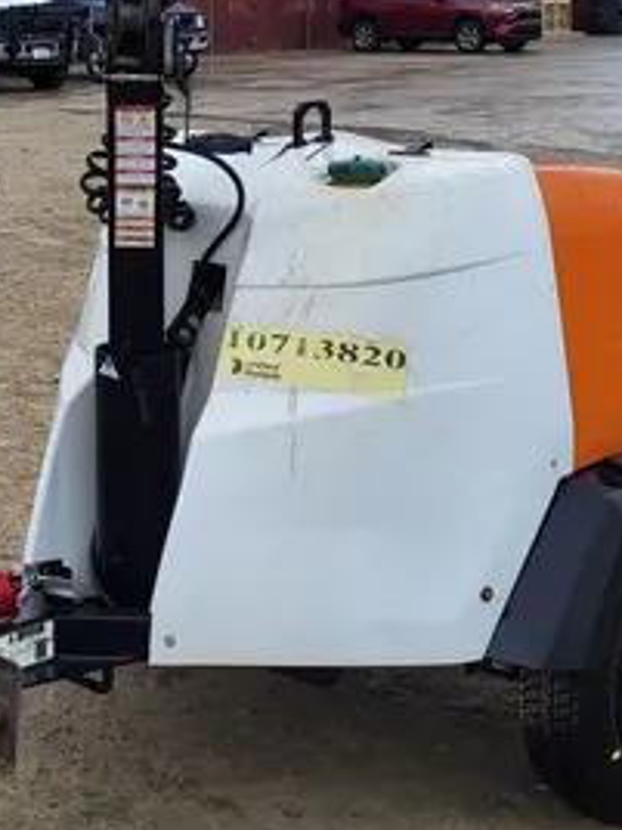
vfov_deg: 27.1
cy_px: 218
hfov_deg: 20.5
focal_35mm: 71
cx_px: 118
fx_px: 1701
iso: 40
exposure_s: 1/586
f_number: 1.8
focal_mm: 5.4
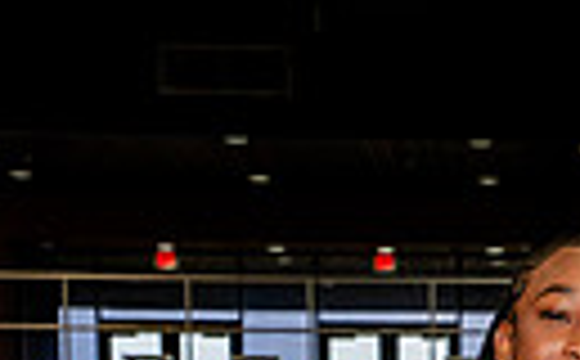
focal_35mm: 171
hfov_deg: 12.1
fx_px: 2697
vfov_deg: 7.0
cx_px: 634
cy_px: 1008
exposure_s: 1/200
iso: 800
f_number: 7.1
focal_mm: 48
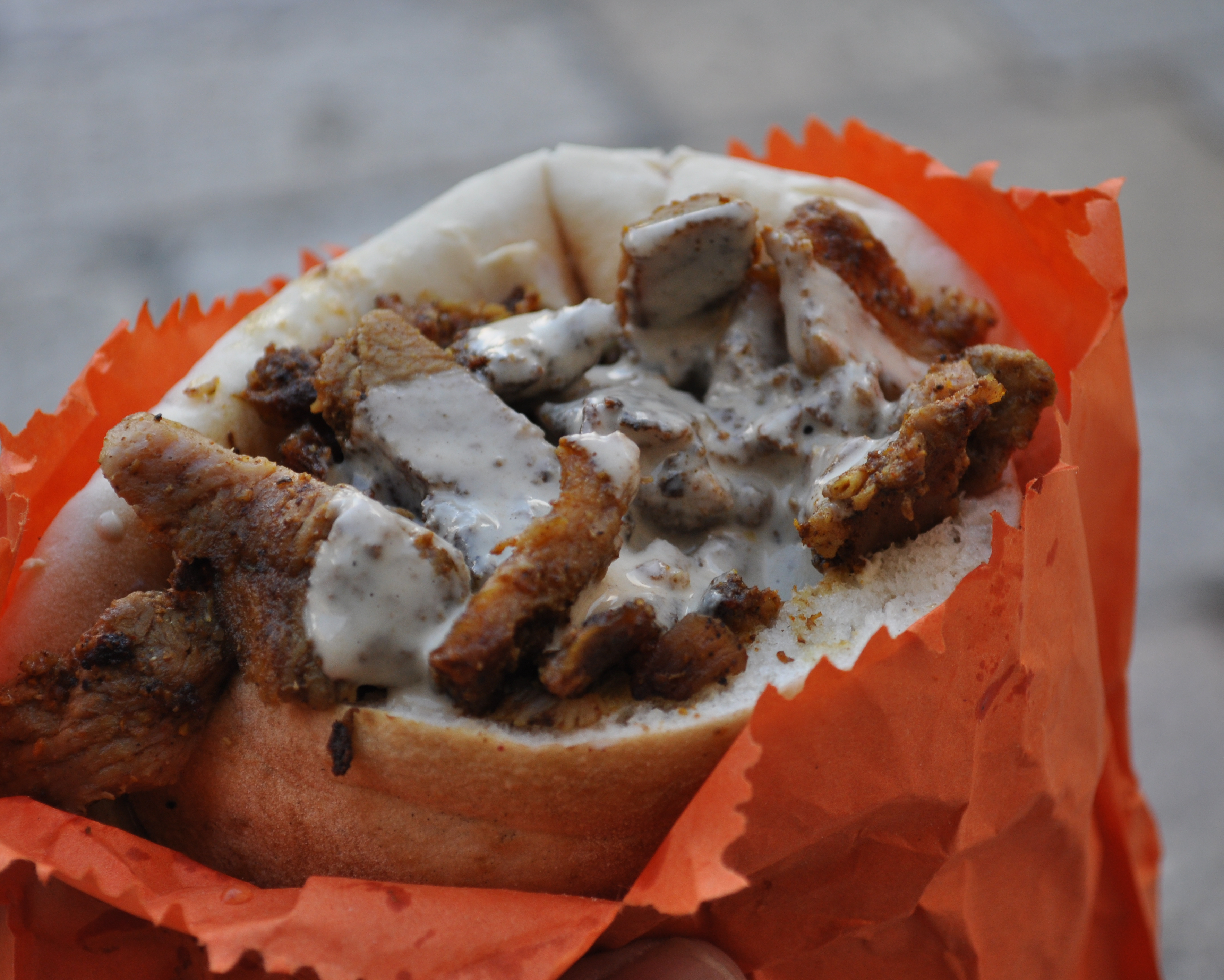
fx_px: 2971
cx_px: 638
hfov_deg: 23.3
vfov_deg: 18.7
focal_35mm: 82
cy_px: 491
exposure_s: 1/200
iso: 400
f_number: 5.3
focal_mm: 48
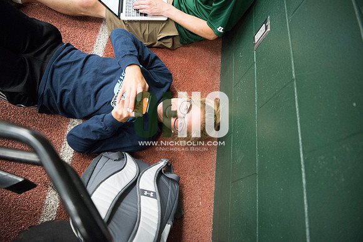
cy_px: 121
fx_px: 242
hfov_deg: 73.7
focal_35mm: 24
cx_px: 182
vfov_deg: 53.2
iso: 3200
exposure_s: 1/100
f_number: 3.2
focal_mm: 24
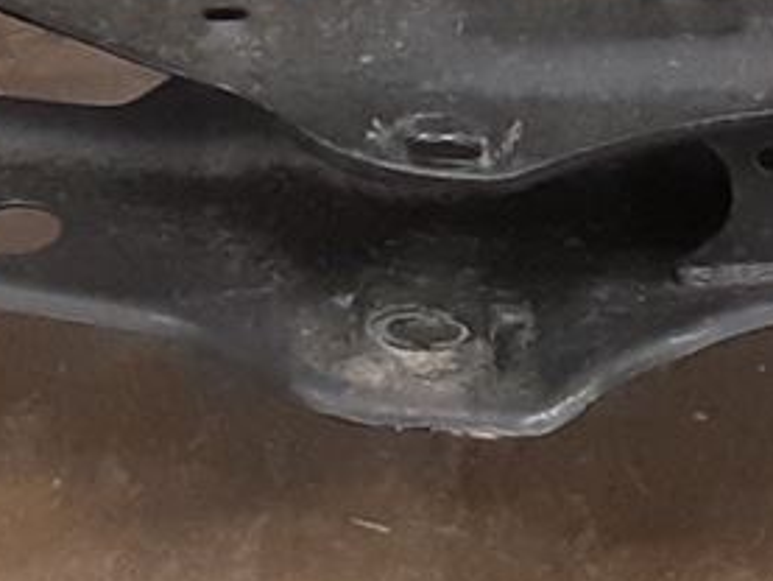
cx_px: 809
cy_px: -75
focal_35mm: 192
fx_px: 4289
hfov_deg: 10.2
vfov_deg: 7.7
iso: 250
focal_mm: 3.93
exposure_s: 1/50
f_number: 1.7
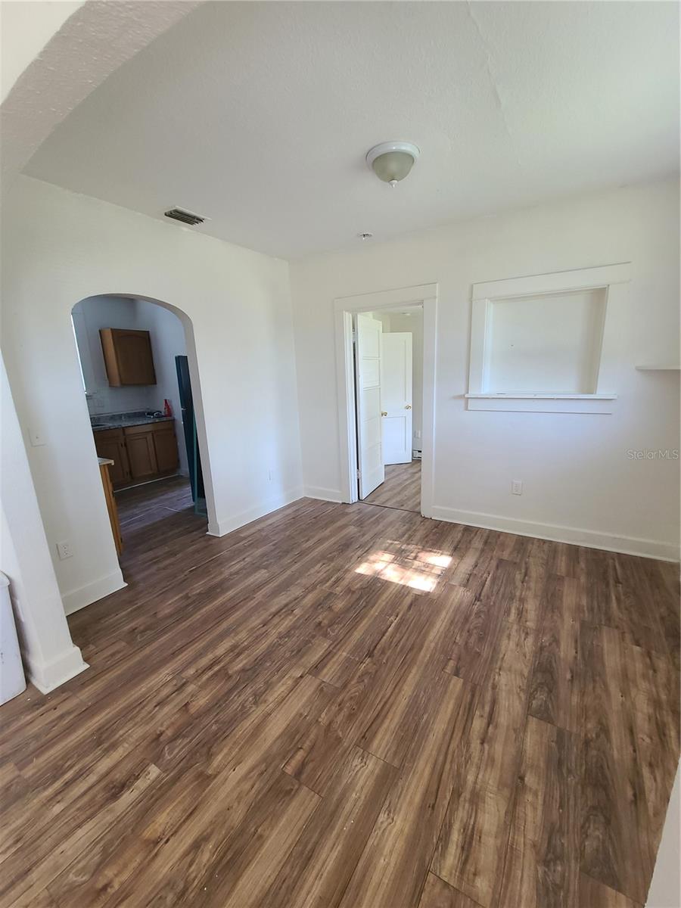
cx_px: 340
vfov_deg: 106.2
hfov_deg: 89.9
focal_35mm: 13
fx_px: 341
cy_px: 454
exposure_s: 1/40
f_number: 2.2
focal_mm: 2.2
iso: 400
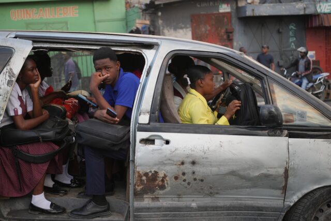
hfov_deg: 39.6
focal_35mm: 50
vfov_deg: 27.0
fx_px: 460
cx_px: 166
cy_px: 110
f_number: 2.8
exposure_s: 1/200
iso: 250
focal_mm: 50
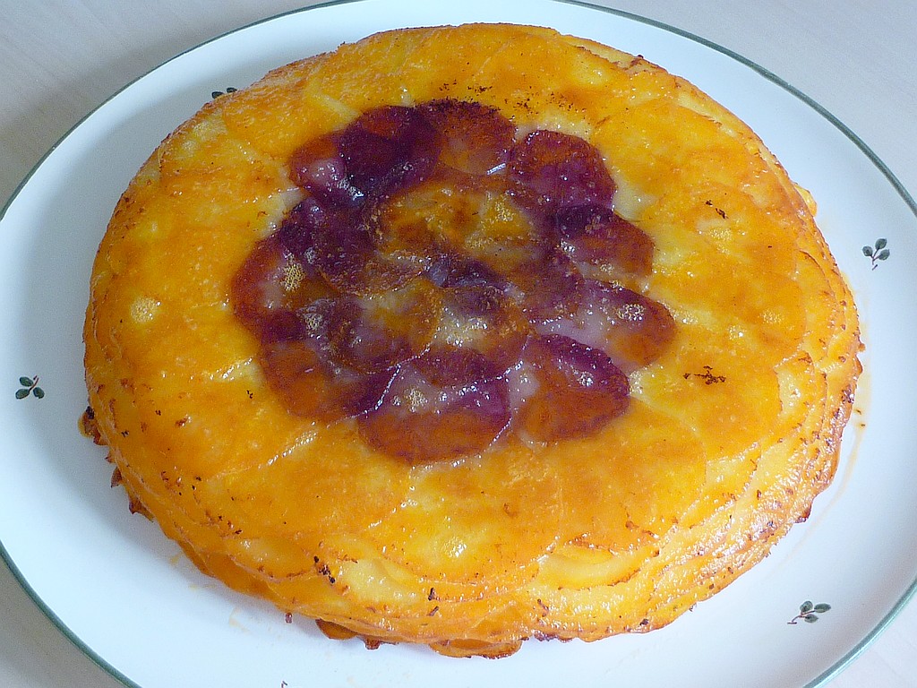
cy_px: 344
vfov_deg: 21.3
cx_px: 458
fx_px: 1828
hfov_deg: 28.2
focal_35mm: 69
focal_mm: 6.4
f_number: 3
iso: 100
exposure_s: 1/30
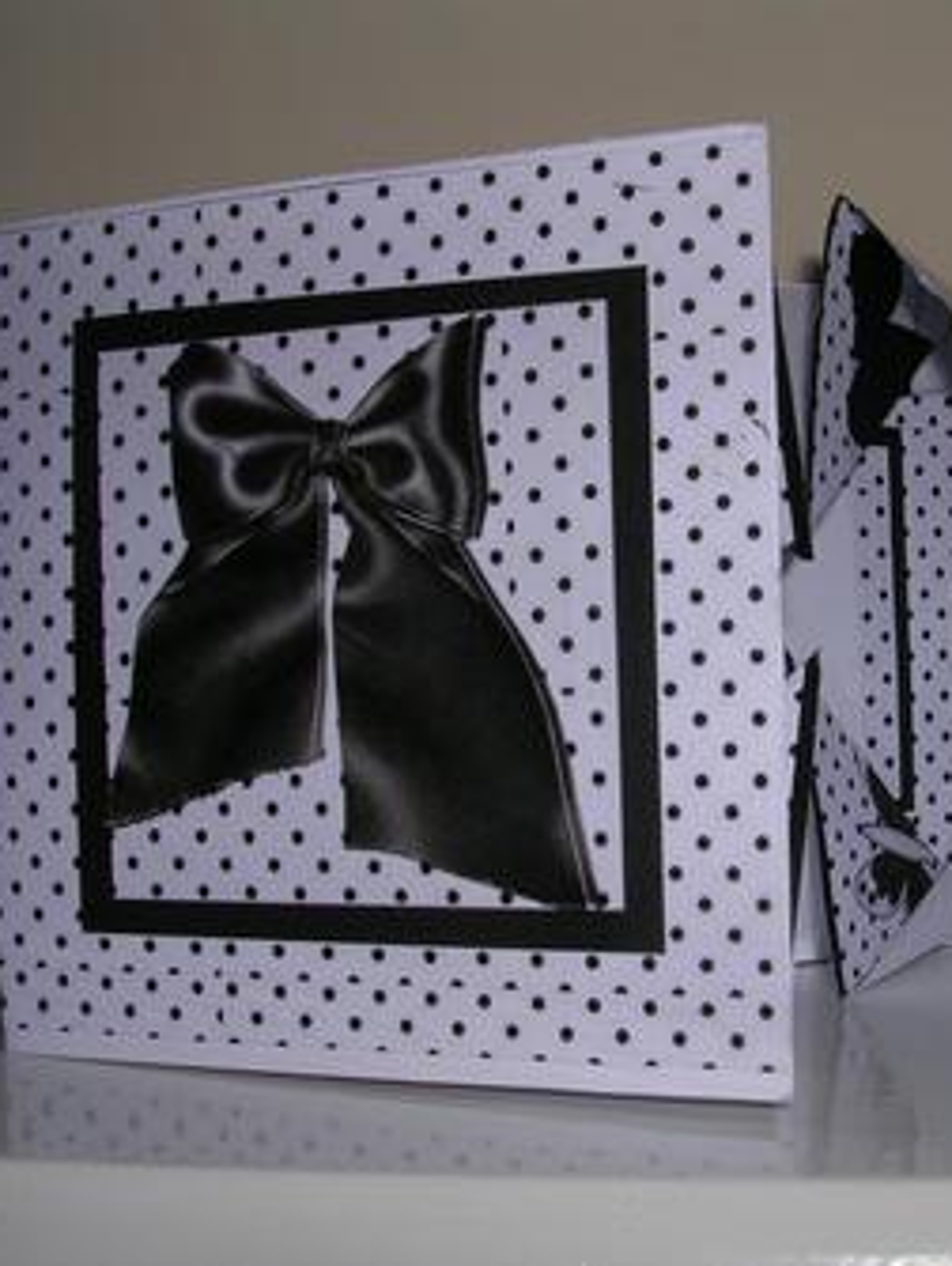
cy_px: 631
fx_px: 1867
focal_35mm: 51
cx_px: 706
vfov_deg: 37.5
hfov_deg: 28.2
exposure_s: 1/60.1
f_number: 5.6
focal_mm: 5.8
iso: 50
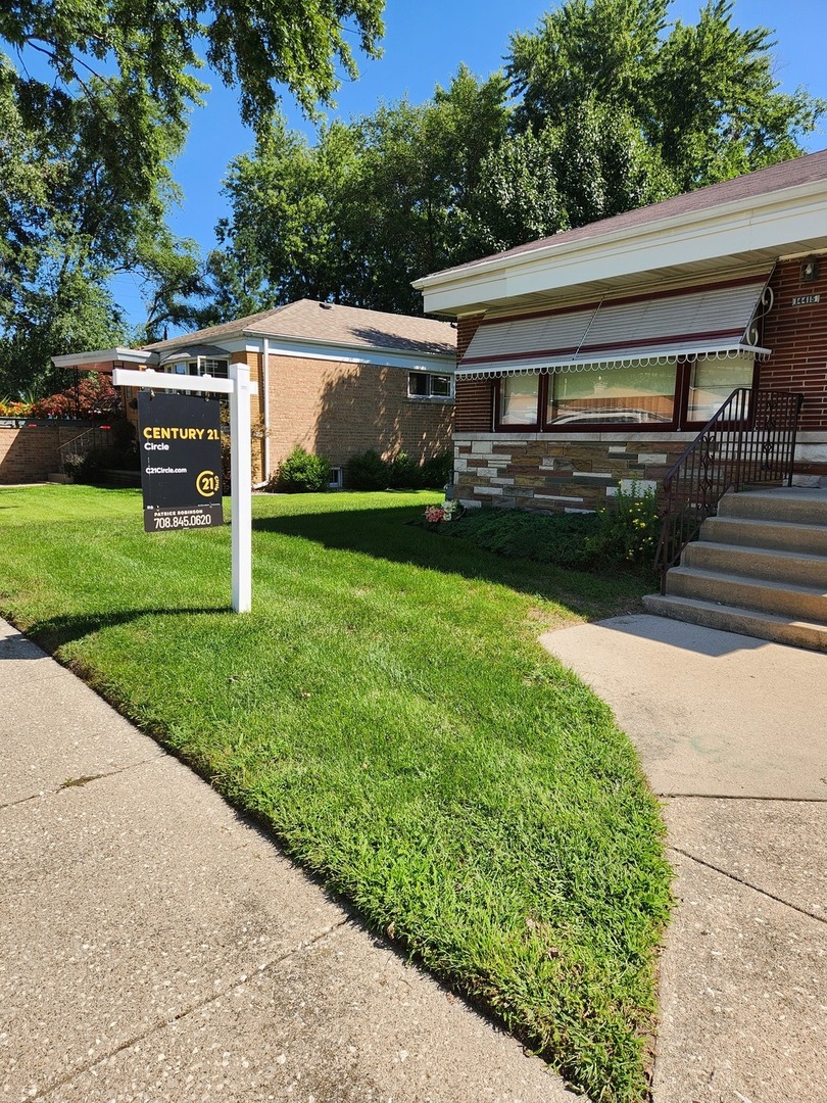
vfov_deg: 73.9
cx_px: 414
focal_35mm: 23
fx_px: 733
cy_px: 552
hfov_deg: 58.9
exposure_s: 1/992
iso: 20
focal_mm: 5.4
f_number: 1.8
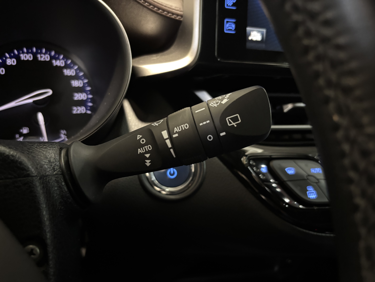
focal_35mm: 26
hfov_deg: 67.3
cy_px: 141
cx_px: 188
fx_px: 282
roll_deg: -4.3
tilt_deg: -18.3
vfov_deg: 53.1
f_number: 1.6
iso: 1000
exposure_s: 1/17
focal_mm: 5.96
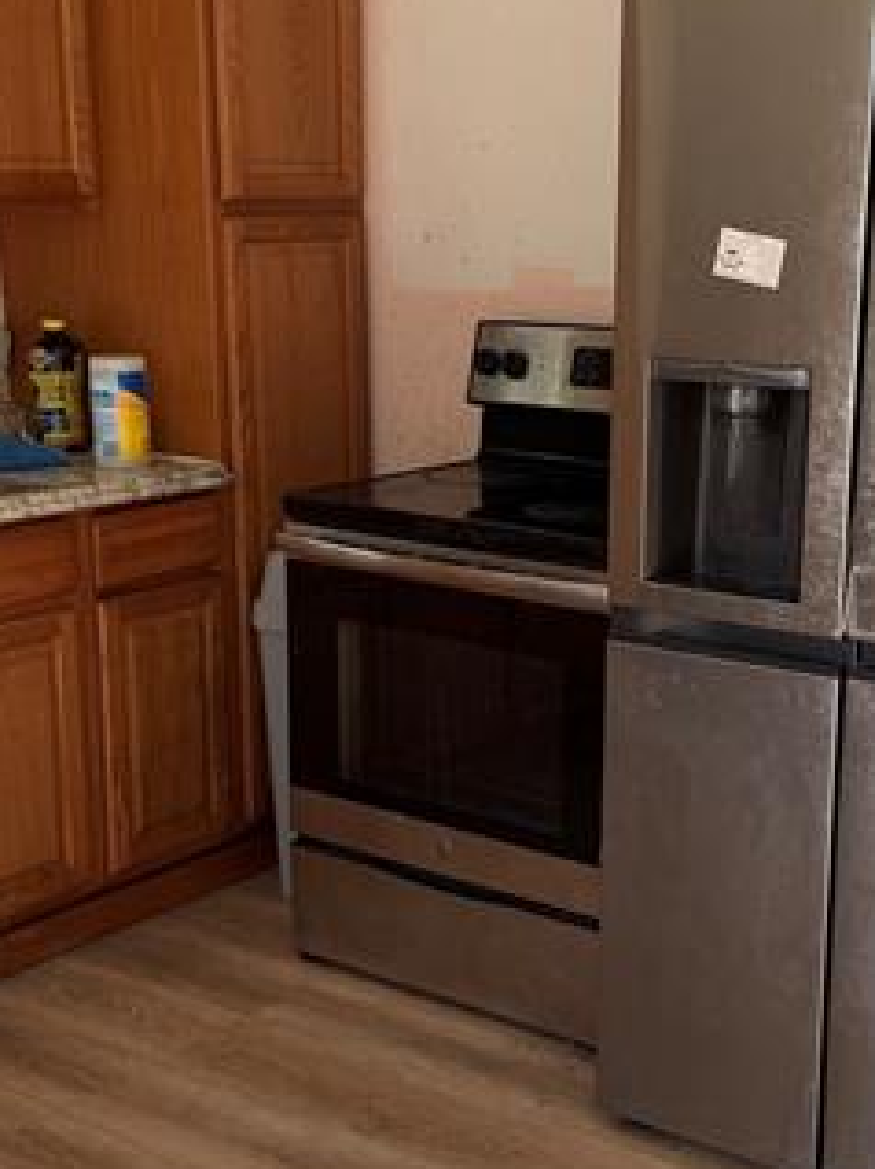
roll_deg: -0.9
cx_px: 515
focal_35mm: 58
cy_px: 684
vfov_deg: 33.2
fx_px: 1957
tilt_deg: -13.0
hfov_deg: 25.2
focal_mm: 6.76
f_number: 1.78
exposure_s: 1/333
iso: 100
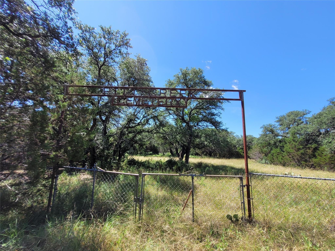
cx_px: 168
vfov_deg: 89.9
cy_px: 126
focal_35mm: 13
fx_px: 126
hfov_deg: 106.2
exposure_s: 1/738
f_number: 2.2
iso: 40
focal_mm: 1.74
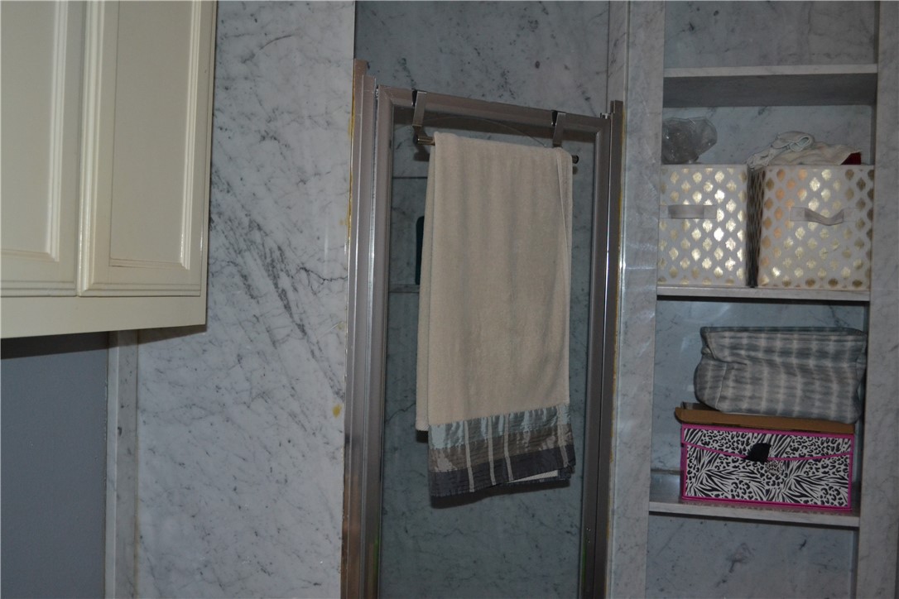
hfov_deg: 53.1
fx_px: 899
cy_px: 300
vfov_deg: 36.9
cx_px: 450
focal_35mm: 36
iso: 1800
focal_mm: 24
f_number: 4
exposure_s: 1/60
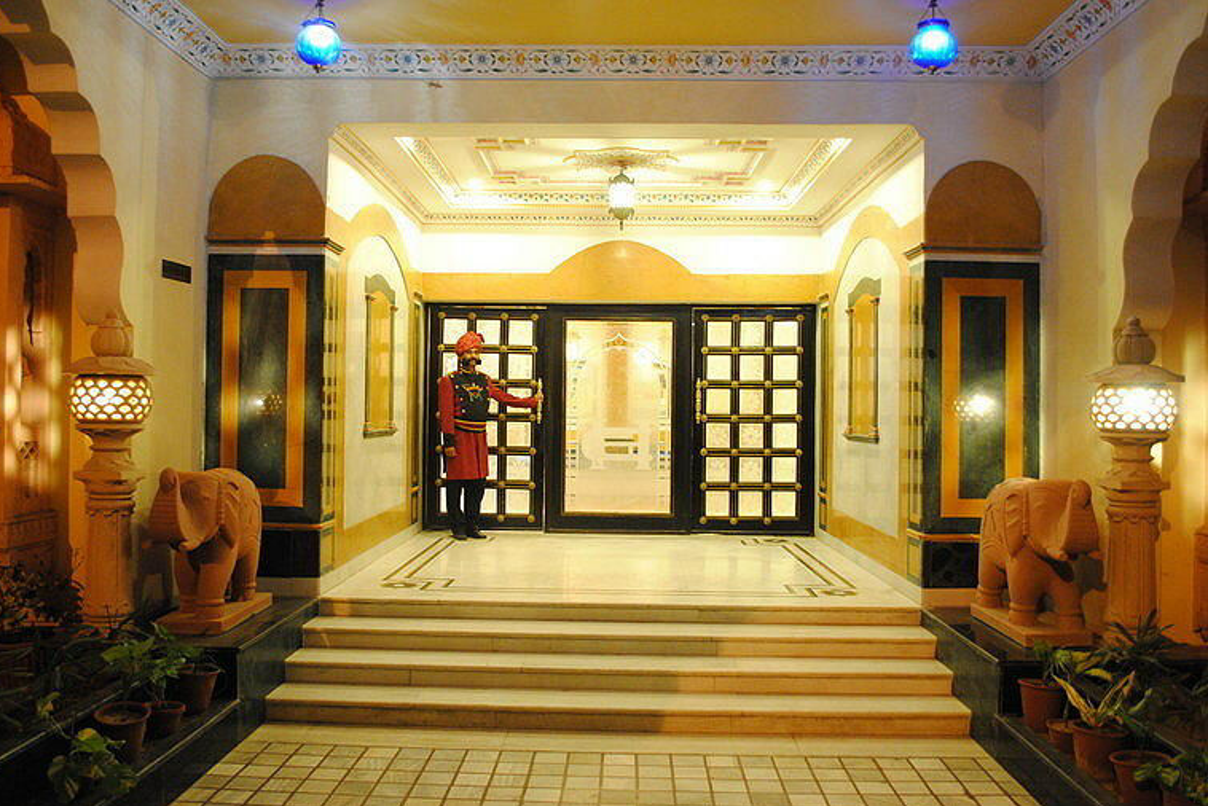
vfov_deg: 42.4
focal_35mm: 31
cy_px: 393
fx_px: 1041
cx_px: 586
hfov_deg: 60.3
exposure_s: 1/3
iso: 800
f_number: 3.8
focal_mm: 20
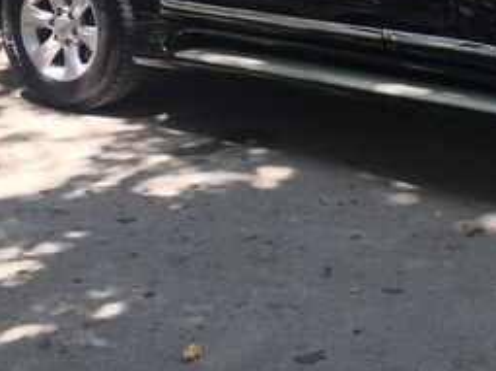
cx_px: 510
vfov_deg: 18.3
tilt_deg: -4.6
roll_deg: -4.3
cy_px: -106
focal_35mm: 75
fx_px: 1074
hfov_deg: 24.7
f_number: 2.2
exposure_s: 1/116
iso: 32
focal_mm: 4.15
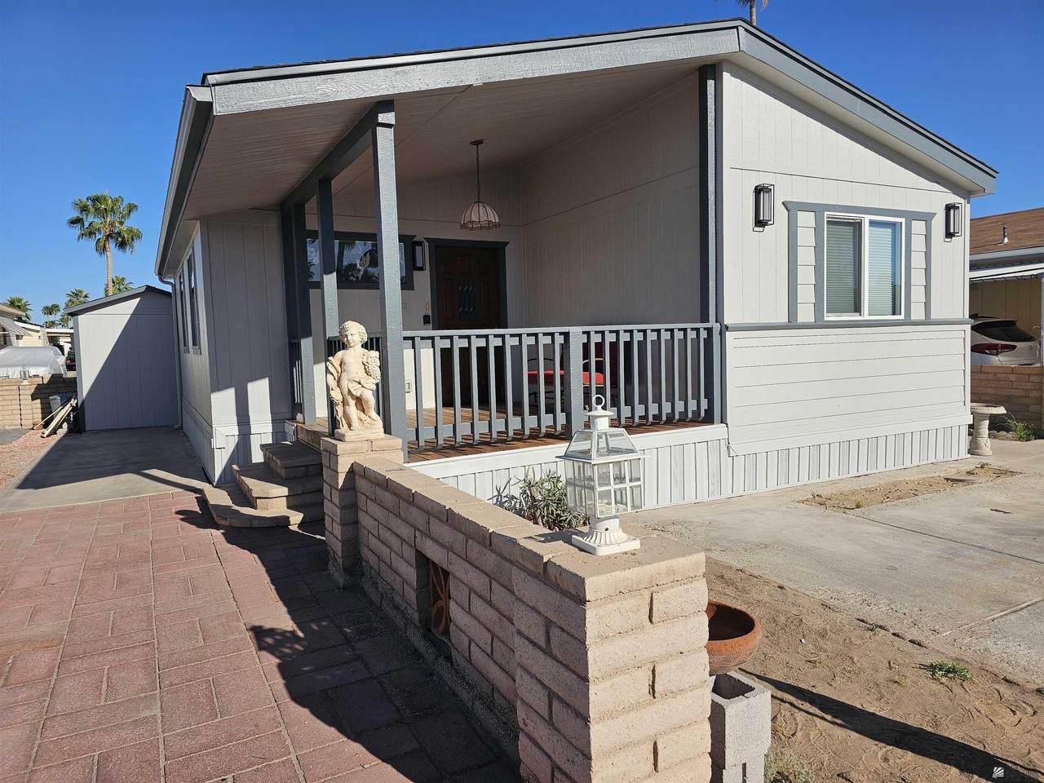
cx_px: 522
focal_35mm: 23
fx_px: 694
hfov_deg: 73.9
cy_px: 392
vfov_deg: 58.9
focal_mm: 6.3
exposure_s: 1/1588
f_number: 1.7
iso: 12
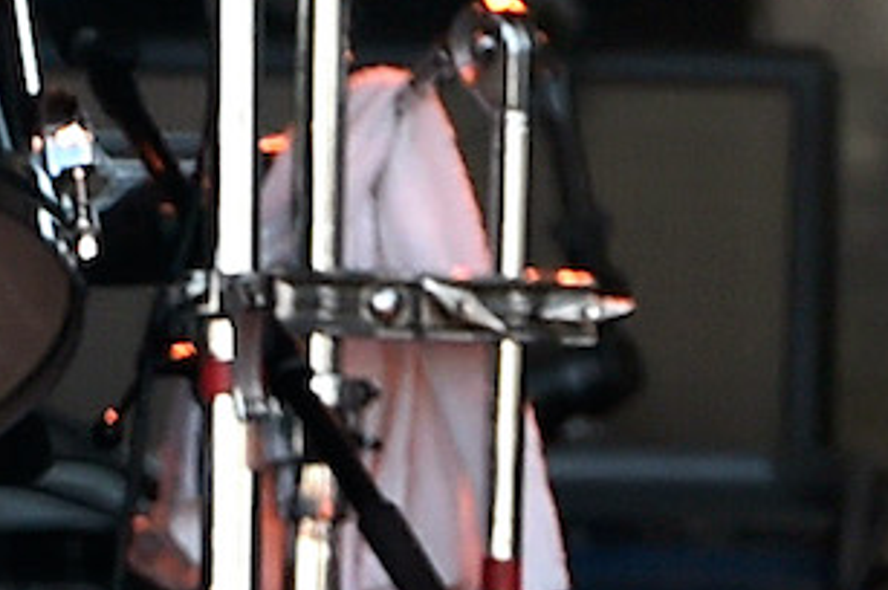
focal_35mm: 1565
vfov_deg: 0.9
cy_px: -460
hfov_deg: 1.3
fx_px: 38562
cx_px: -793
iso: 400
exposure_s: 1/800
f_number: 4
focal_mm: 400
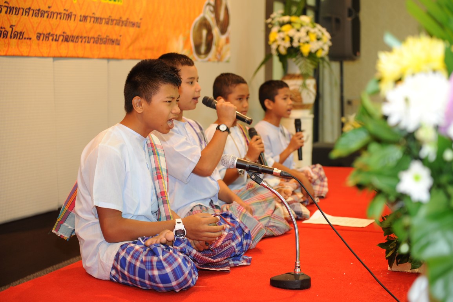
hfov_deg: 28.9
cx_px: 226
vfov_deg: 19.4
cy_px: 151
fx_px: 880
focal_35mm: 70
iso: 800
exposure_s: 1/80
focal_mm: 70
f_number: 3.5
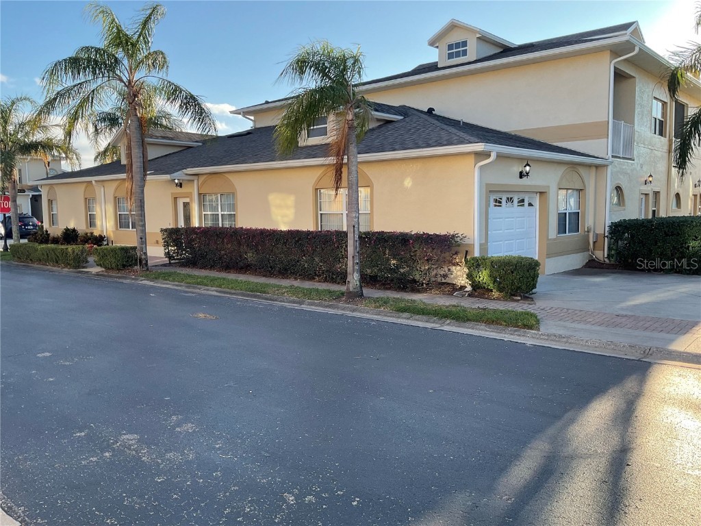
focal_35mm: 29
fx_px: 587
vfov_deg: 48.2
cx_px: 350
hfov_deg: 61.7
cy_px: 263
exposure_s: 1/450
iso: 16
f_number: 1.8
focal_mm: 3
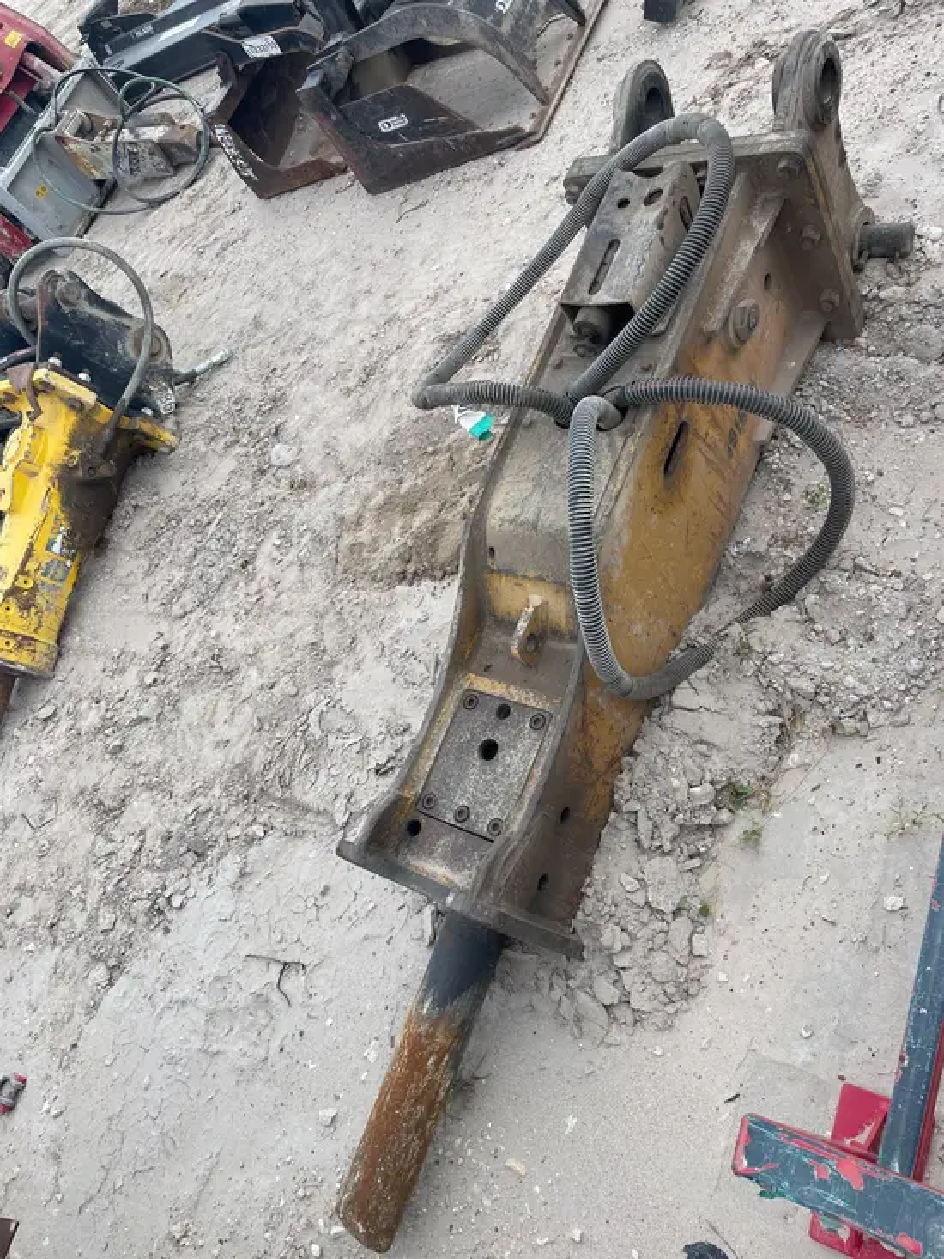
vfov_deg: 67.3
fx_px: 945
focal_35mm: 26
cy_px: 630
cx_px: 472
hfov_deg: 53.1
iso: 50
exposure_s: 1/831
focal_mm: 4.2
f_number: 1.6
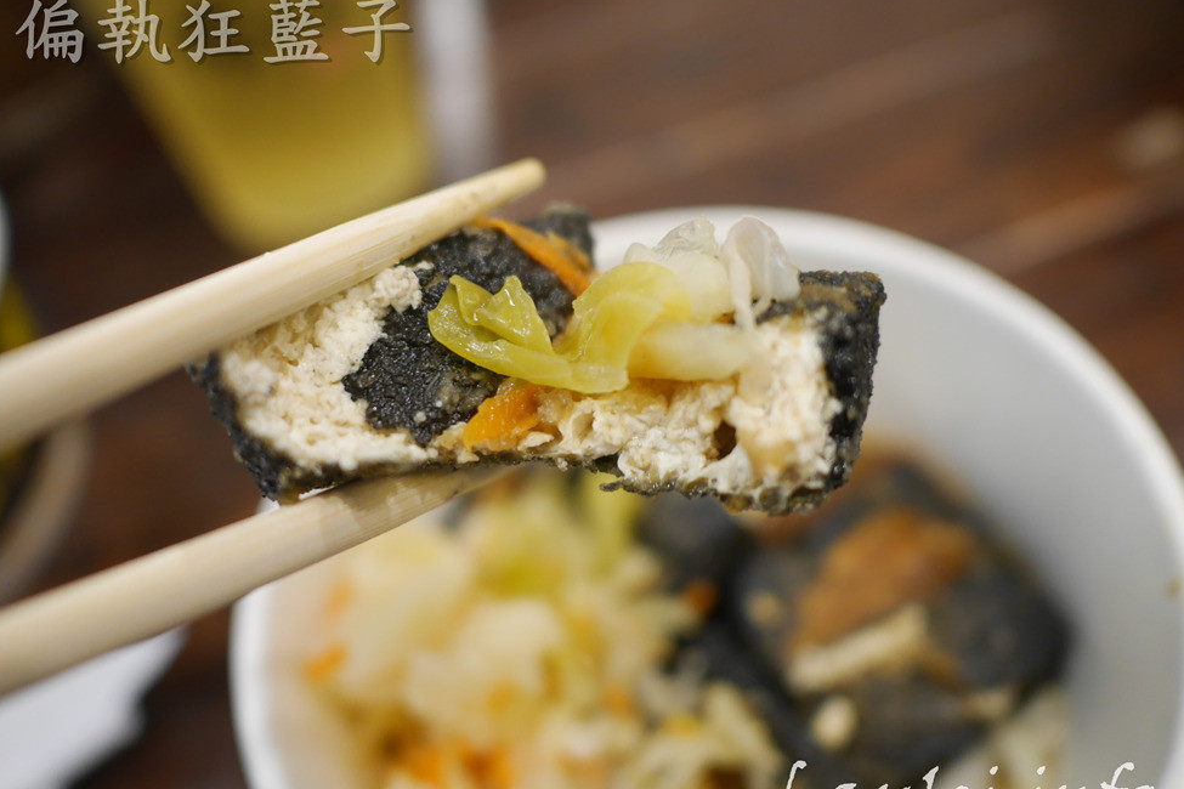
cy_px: 390
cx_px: 597
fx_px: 1052
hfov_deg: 58.7
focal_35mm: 32
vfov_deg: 41.1
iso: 500
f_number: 1.7
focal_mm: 15
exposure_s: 1/60
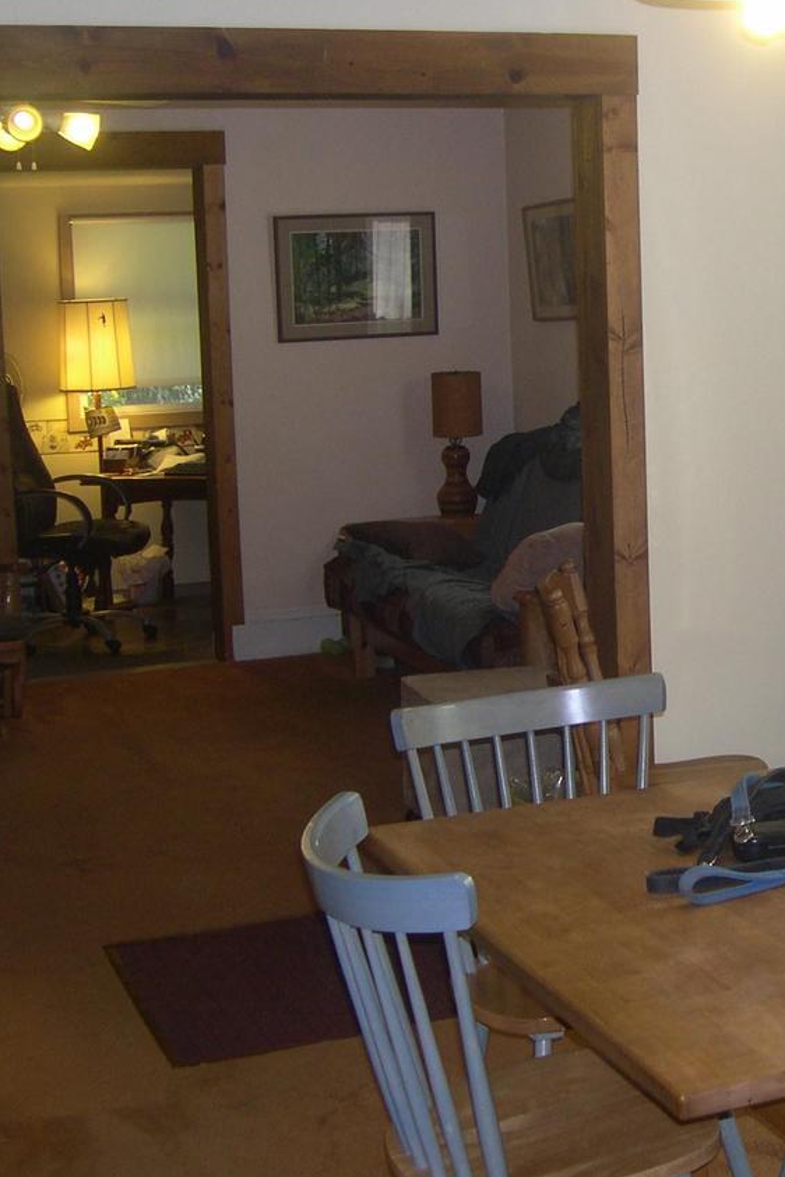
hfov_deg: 22.1
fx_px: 1962
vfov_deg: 33.4
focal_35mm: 60
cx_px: 714
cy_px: 542
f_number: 2.8
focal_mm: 8
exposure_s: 1/60
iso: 161
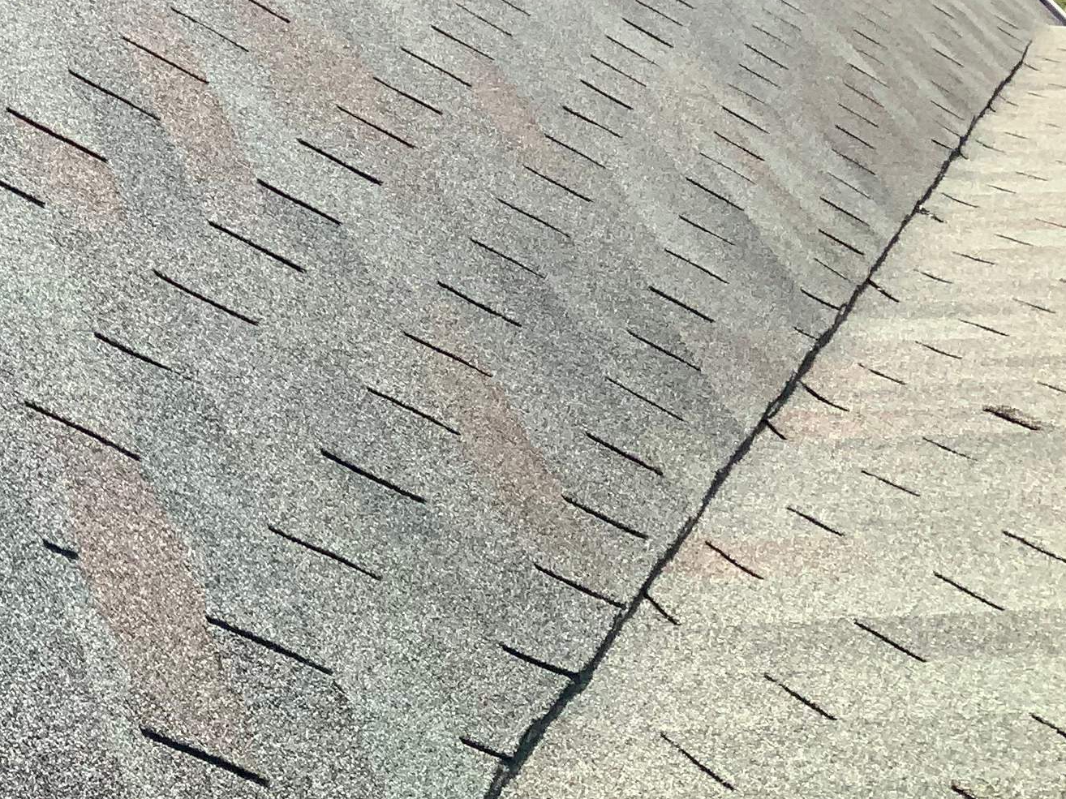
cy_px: -157
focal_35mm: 89
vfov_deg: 16.0
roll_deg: -0.3
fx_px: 2740
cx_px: -470
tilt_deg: -32.1
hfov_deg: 19.5
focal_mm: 3
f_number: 1.8
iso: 16
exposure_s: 1/635
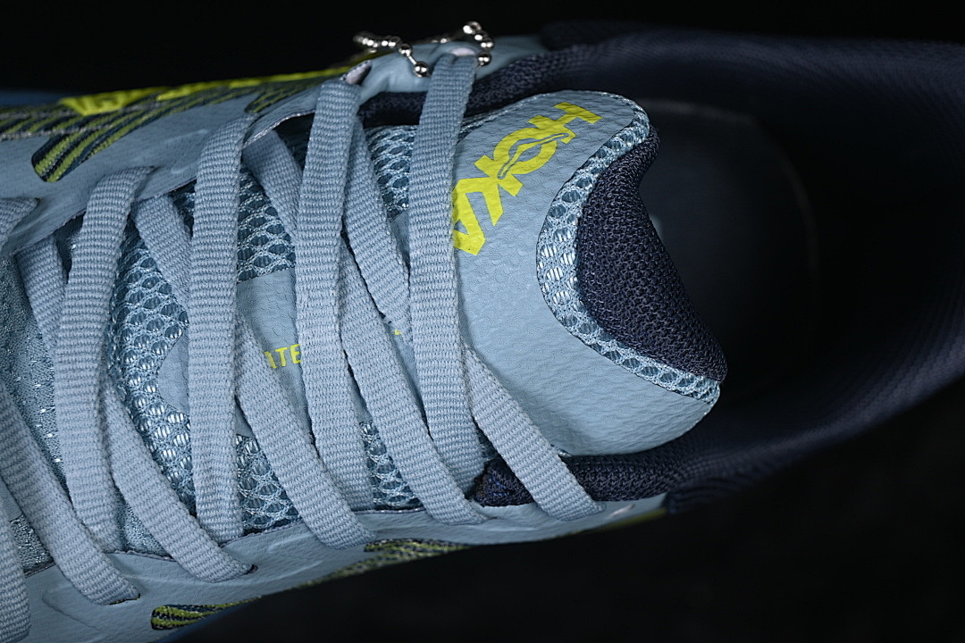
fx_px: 2010
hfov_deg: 27.0
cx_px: 482
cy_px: 322
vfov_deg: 18.2
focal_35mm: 75
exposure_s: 1/80
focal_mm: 50
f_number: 7.1
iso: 160
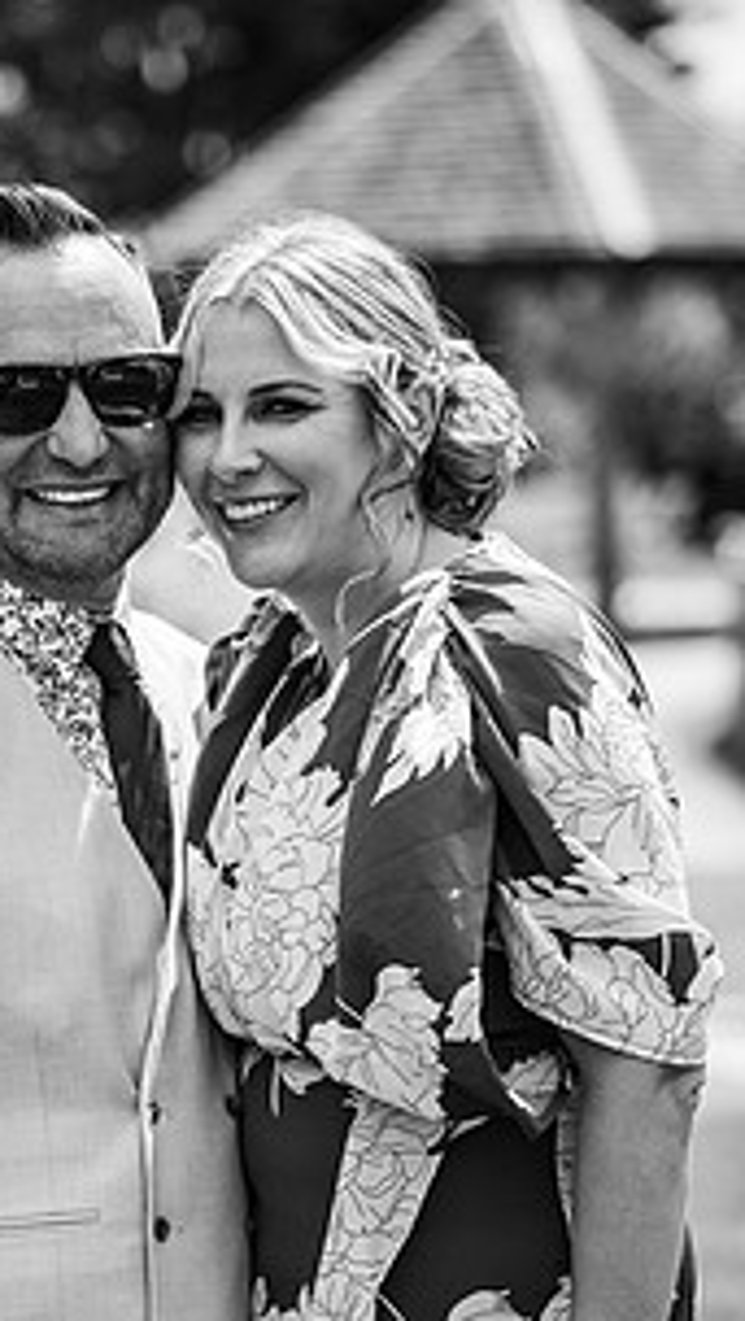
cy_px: 937
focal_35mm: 132
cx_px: 142
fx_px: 4624
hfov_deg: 9.2
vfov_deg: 16.2
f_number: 2.5
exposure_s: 1/1250
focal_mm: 85
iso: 100
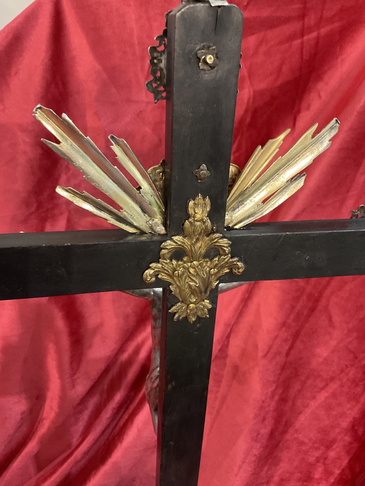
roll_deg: -1.7
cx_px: 182
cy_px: 243
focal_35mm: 29
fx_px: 408
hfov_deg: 48.2
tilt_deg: -27.4
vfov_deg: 61.7
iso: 250
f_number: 1.8
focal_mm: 3
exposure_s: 1/40
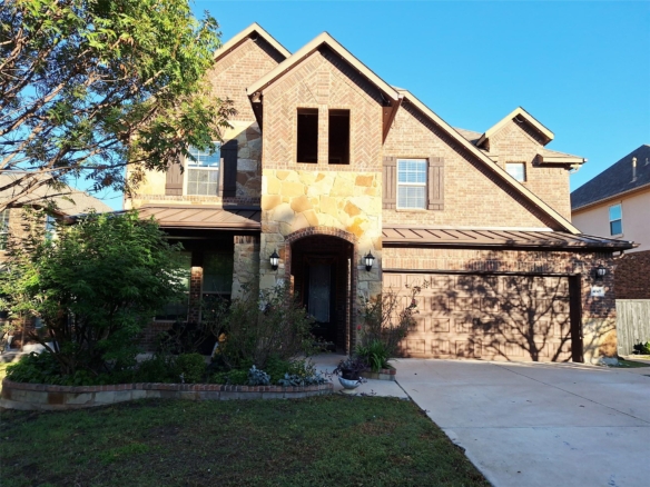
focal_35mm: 23
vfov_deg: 58.9
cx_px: 325
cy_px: 244
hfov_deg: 73.9
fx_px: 432
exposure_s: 1/1439
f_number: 1.8
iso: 40
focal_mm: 5.54
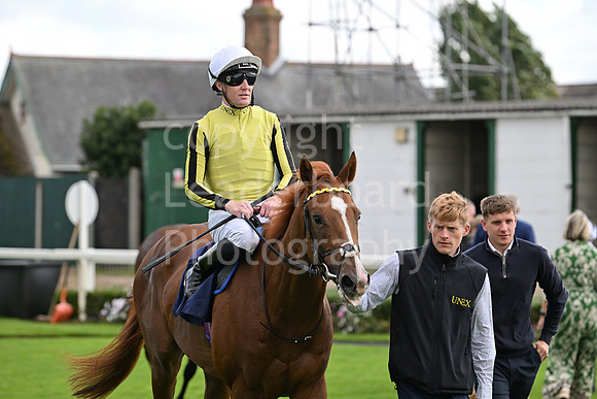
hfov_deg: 10.3
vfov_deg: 6.9
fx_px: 3317
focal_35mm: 200
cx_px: 298
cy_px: 200
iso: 800
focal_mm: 200
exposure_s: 1/2500
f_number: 5
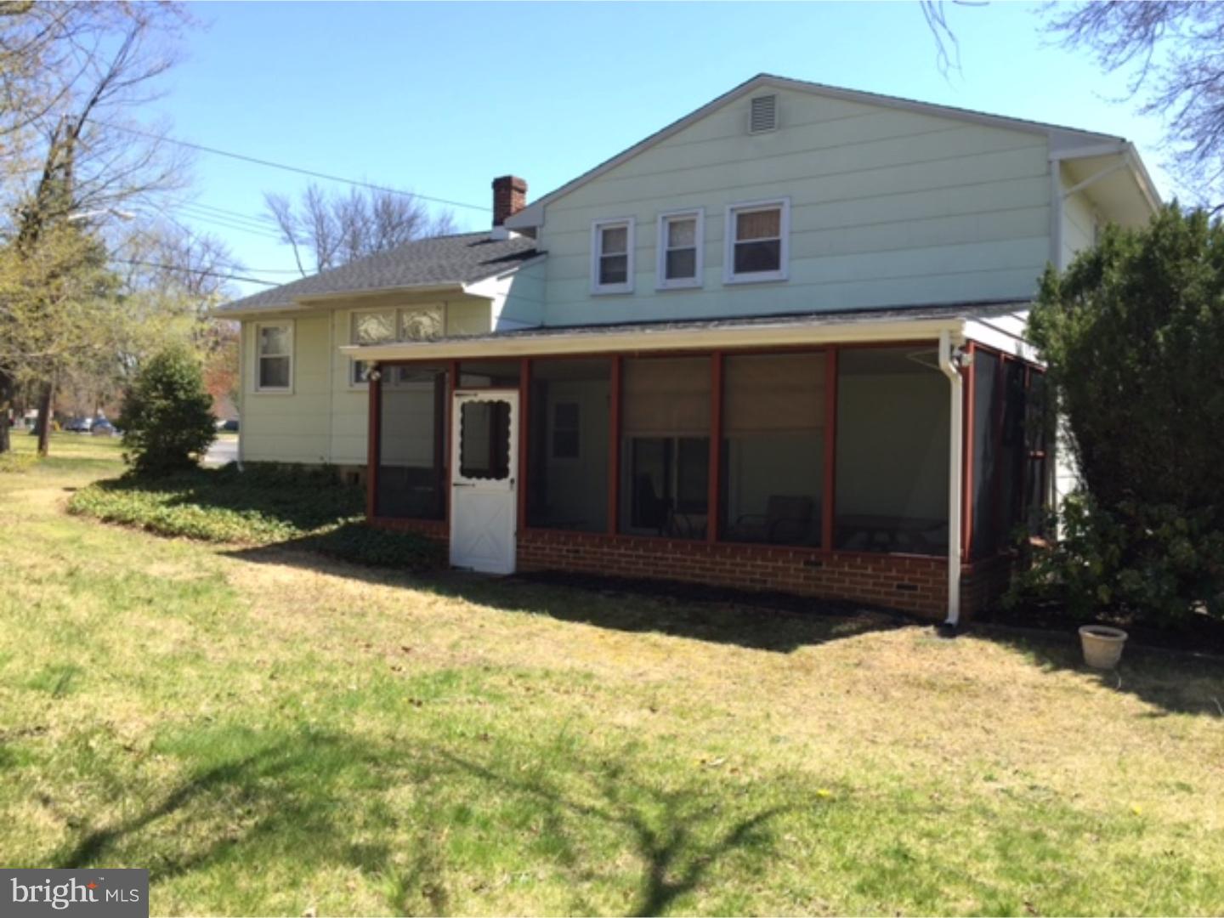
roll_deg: -0.7
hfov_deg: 61.7
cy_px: 459
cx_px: 612
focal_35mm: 29
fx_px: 1025
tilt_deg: -0.3
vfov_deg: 48.2
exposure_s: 1/565
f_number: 2.2
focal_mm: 4.15
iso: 32
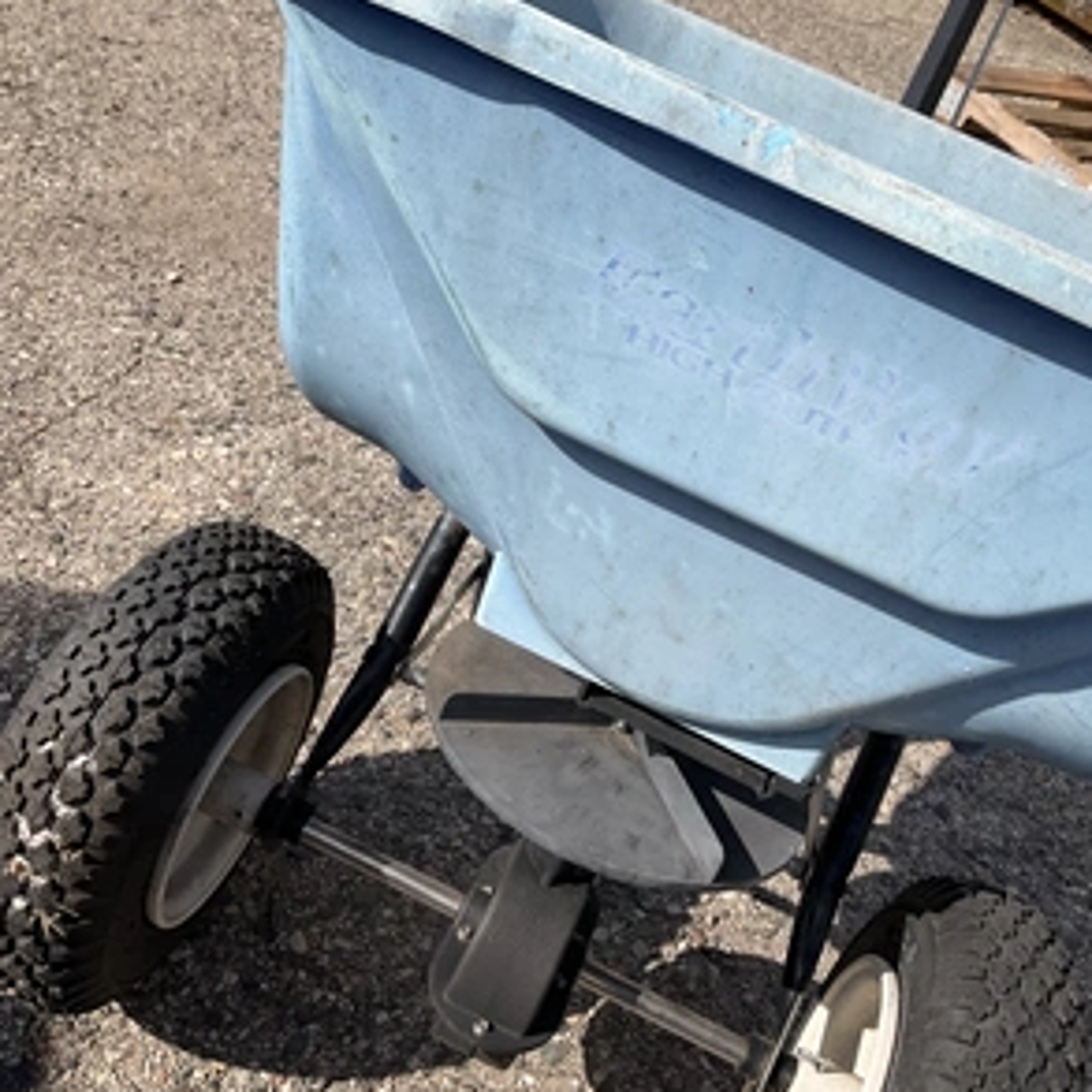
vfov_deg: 47.2
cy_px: 548
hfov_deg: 47.2
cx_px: 593
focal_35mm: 35
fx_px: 1249
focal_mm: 3
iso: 25
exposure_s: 1/2538
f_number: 1.8
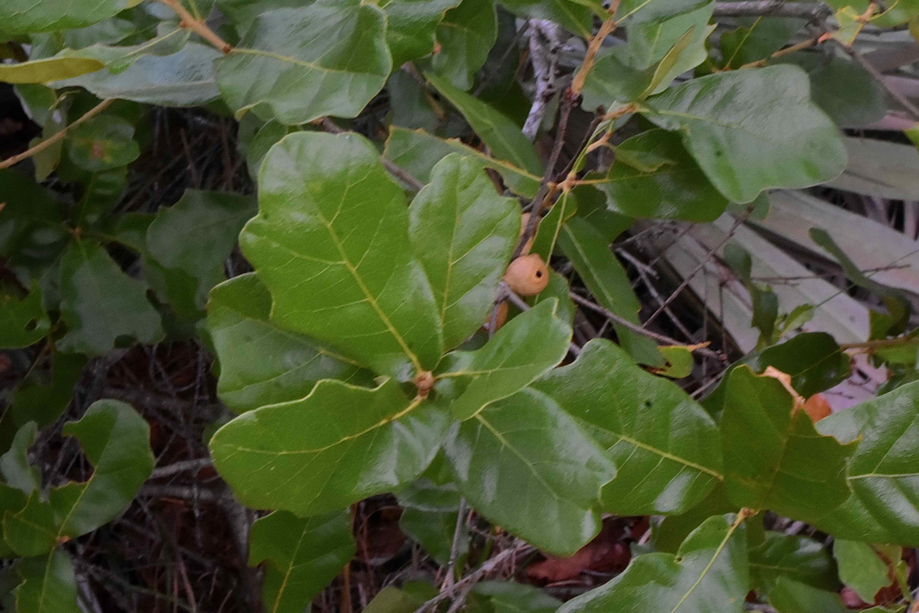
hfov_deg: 33.4
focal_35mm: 60
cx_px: 460
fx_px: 1532
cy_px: 306
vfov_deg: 22.6
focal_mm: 40
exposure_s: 1/30
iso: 2000
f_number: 22
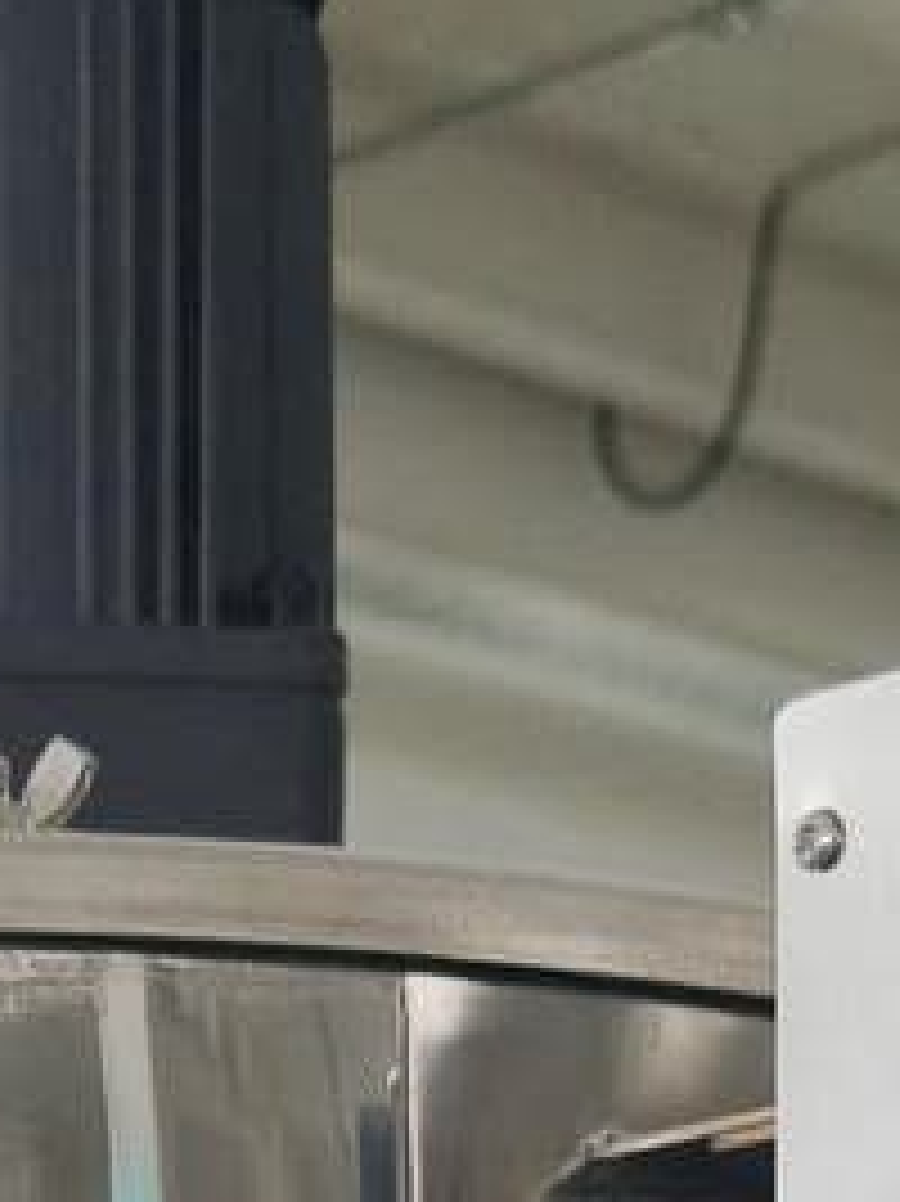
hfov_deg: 10.7
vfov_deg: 12.0
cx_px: 252
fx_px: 4788
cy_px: 2715
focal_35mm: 138
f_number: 1.88
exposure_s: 1/40
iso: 800
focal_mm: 5.56
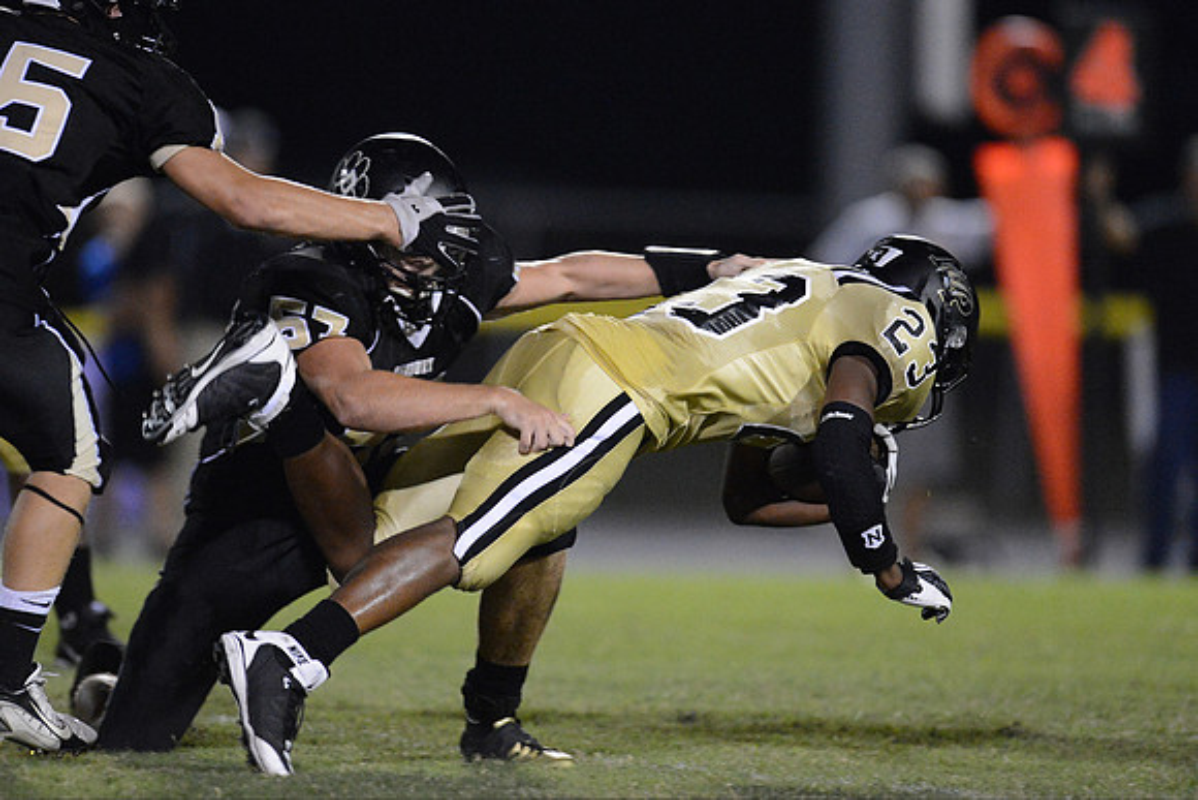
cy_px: 400
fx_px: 13314
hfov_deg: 5.2
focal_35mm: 400
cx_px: 599
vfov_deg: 3.4
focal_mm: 400
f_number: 2.8
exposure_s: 1/640
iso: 12800
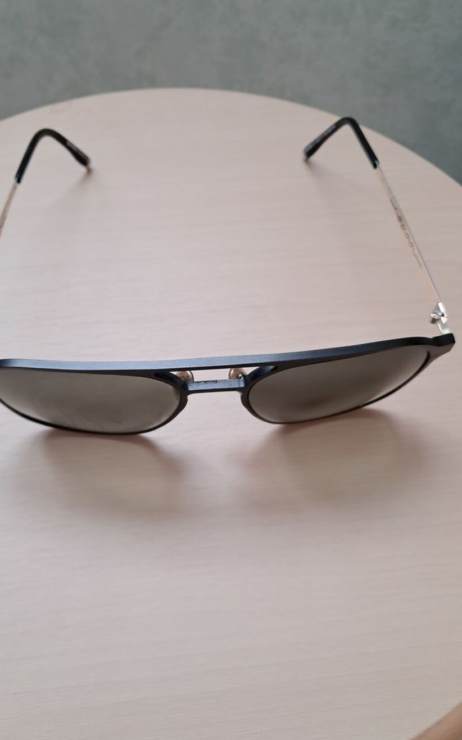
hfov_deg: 43.1
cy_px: 373
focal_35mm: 29
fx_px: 584
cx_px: 213
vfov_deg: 64.6
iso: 50
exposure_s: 1/50
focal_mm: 4
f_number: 1.8
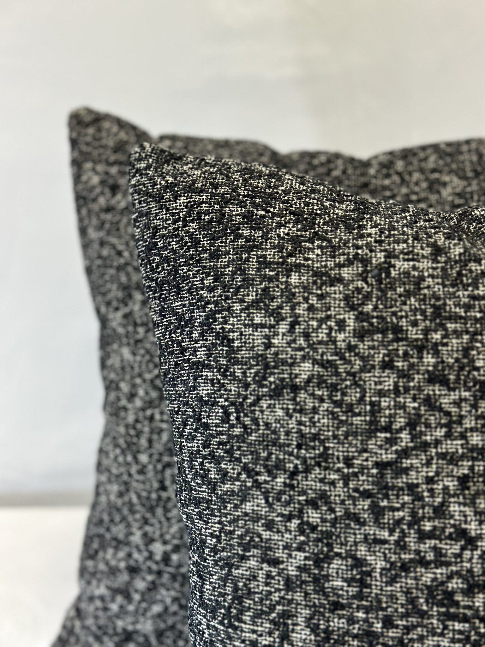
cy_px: 324
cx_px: 242
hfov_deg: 30.3
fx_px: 897
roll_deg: +1.7
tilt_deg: -17.1
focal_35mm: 48
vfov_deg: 39.7
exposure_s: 1/120
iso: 80
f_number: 1.78
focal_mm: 6.86
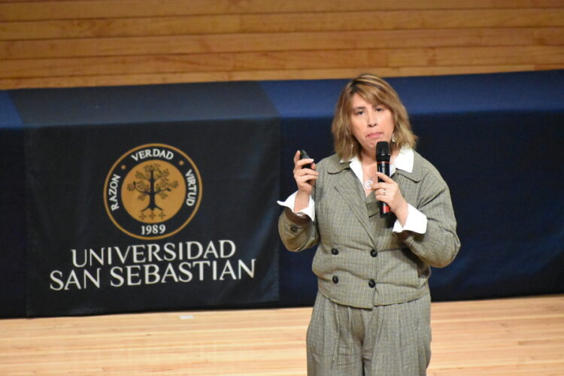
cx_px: 282
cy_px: 188
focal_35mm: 375
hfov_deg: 5.5
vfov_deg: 3.7
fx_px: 5875
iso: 12800
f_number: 6
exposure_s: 1/400
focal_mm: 250
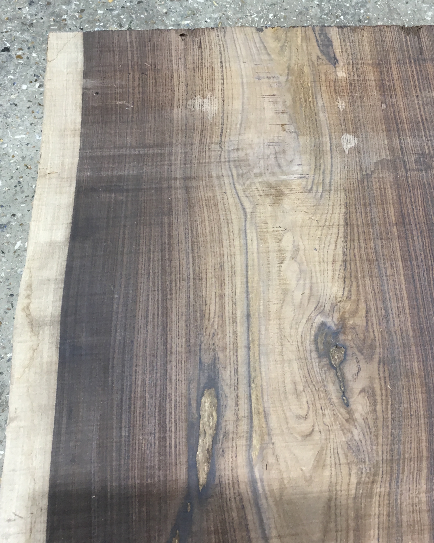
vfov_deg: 47.9
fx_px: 610
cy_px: 271
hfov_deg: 38.9
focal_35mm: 38
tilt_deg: -65.2
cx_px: 267
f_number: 2.2
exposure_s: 1/33
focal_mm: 4.15
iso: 80
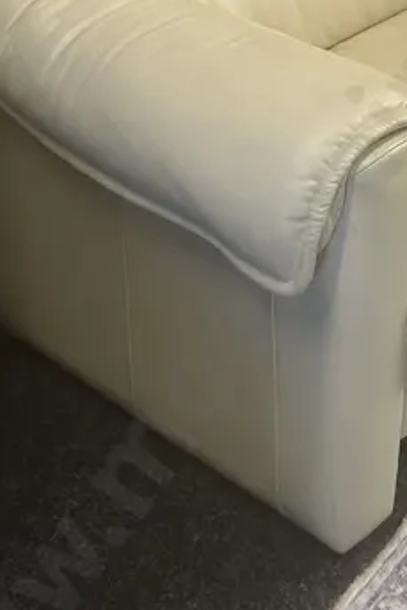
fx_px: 1474
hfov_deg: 15.3
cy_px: 44
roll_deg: -3.2
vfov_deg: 22.7
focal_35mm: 87
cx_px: 455
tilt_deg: -23.4
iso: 160
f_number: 1.8
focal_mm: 3.99
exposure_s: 1/50
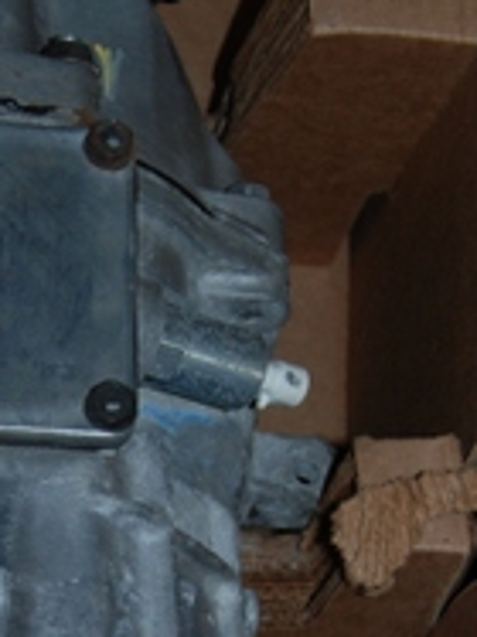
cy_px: 657
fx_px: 2961
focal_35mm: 161
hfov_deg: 9.2
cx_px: 31
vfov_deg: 12.1
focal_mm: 26
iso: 200
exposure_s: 1/60
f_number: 4.2
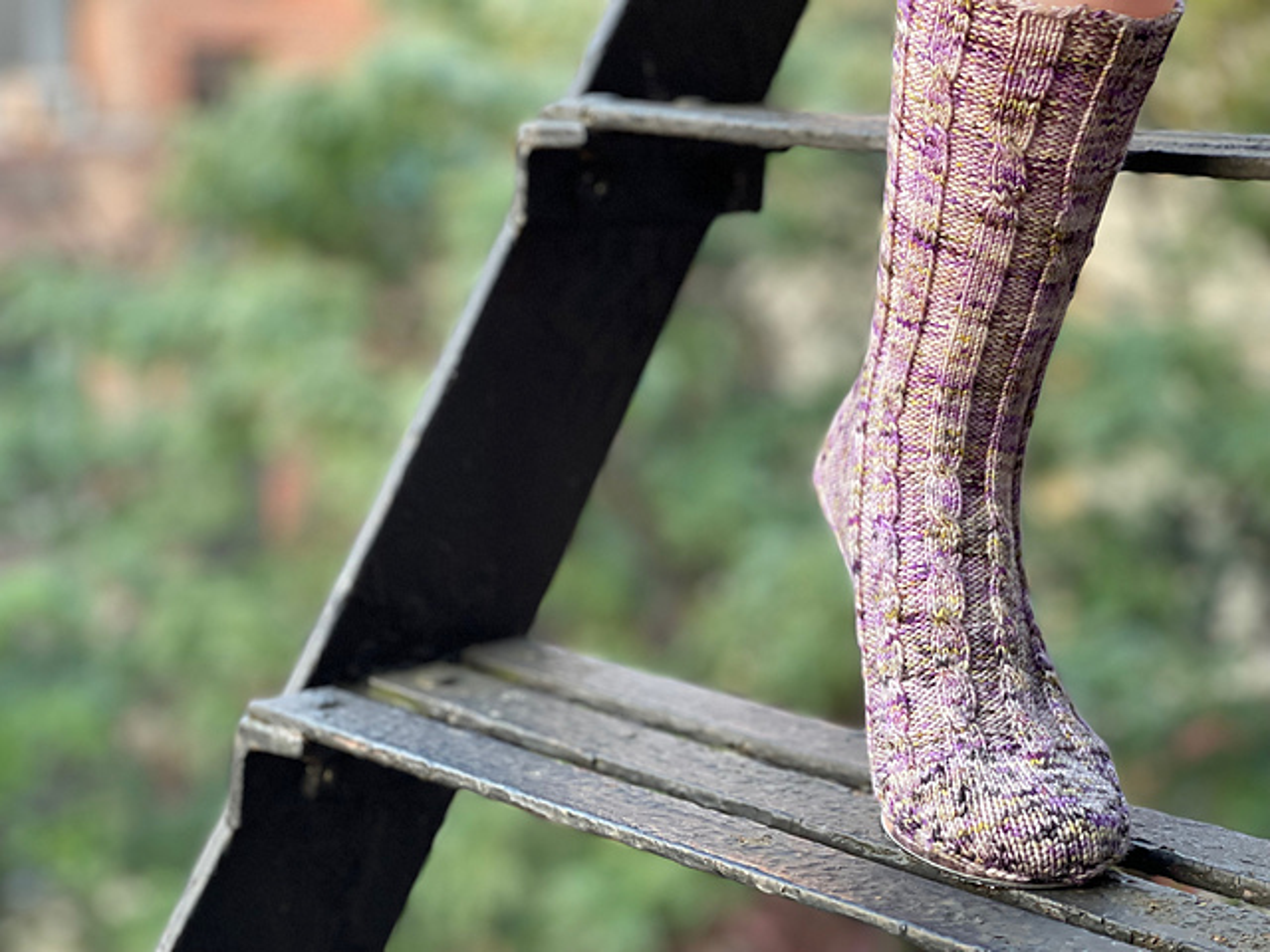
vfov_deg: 22.9
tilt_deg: -9.3
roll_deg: -0.4
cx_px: 635
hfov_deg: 30.3
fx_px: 2348
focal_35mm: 64
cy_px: 476
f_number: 2.2
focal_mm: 7.5
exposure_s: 1/121
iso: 250
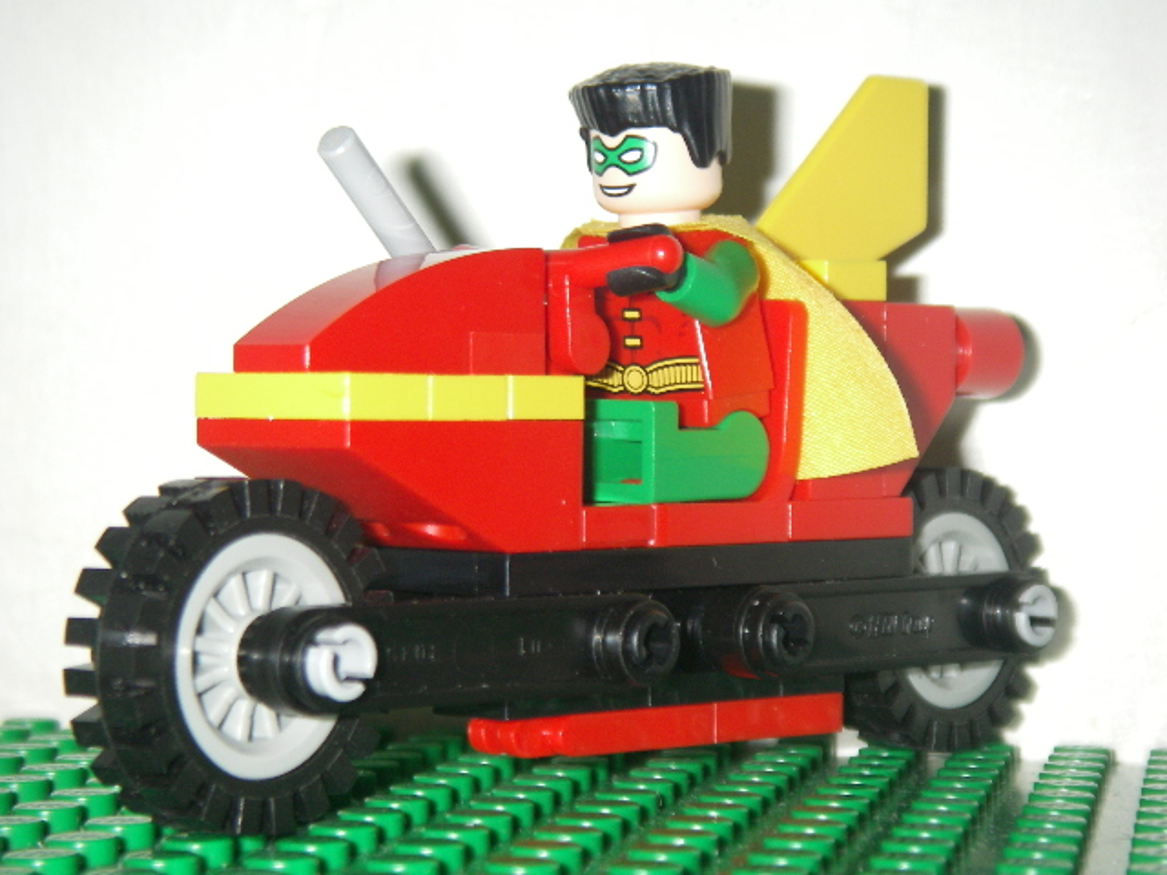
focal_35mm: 97
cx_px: 584
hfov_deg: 20.2
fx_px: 3270
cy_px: 438
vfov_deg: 15.2
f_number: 3.9
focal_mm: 16
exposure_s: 1/80
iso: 160
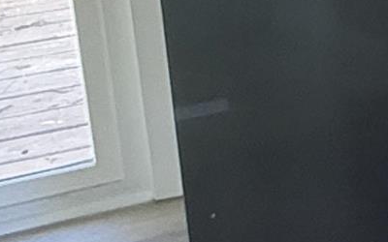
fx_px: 1205
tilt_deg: -8.6
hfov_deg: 11.4
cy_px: -255
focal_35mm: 114
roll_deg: -0.7
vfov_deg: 10.5
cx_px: 1140
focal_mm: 2.22
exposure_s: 1/60
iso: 640
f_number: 2.2
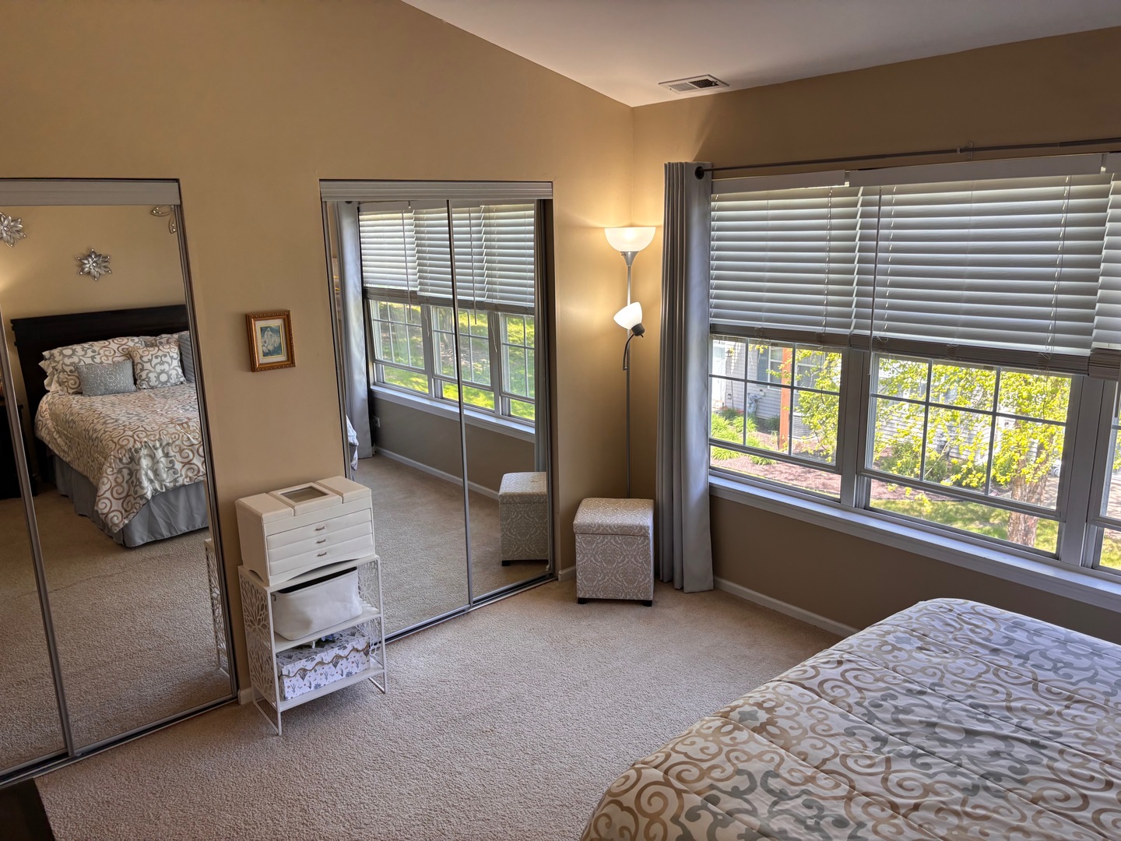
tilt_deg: -11.8
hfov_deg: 67.3
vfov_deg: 53.1
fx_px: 842
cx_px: 560
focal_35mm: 26
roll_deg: +1.0
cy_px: 420
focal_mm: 5.96
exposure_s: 1/120
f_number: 1.6
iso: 64
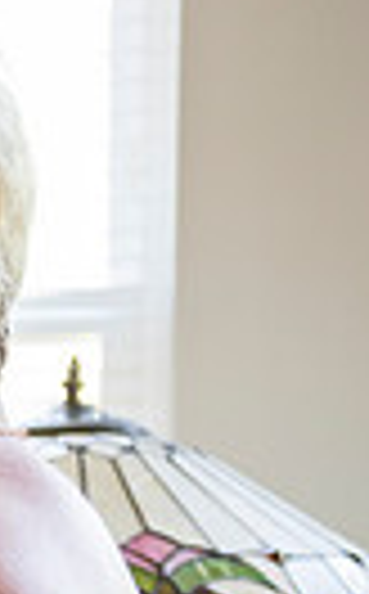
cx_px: -807
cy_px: 664
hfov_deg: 5.2
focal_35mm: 237
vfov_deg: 8.8
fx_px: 3830
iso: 1250
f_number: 2.8
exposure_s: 1/125
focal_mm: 52
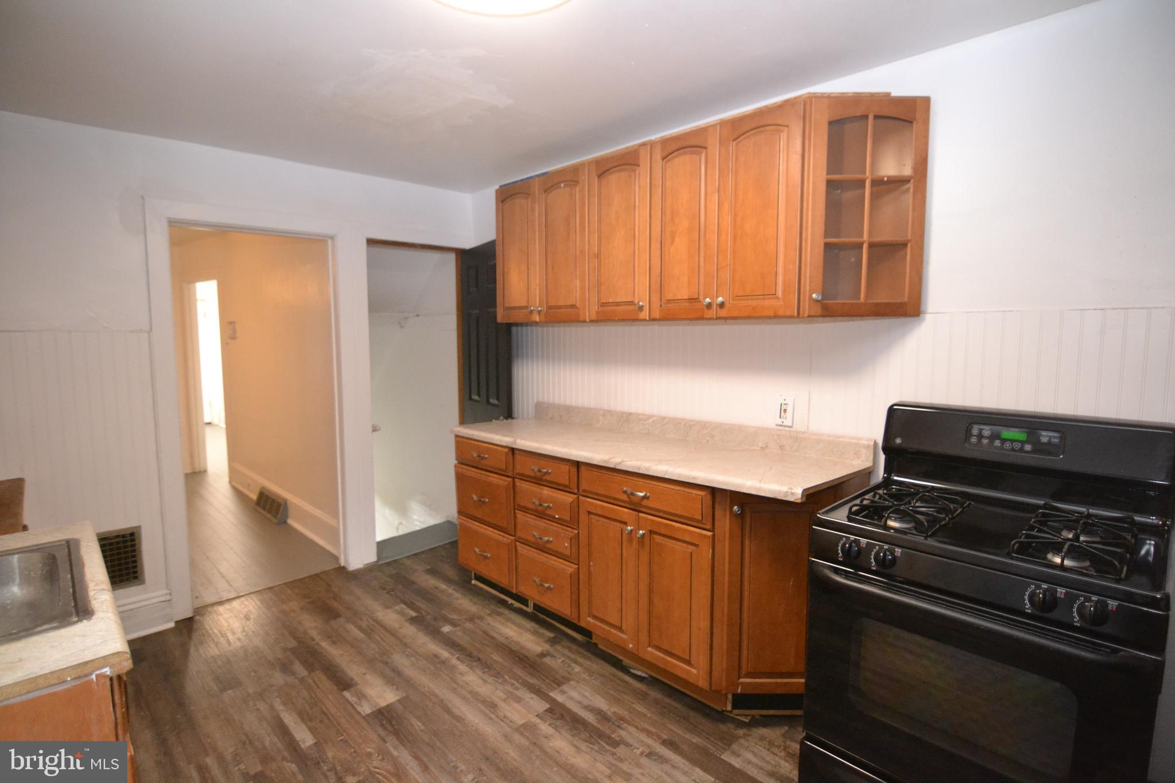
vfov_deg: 72.0
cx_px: 588
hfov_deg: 95.0
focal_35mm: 16
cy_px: 392
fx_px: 538
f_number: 2.8
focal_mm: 11
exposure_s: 1/60
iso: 1800
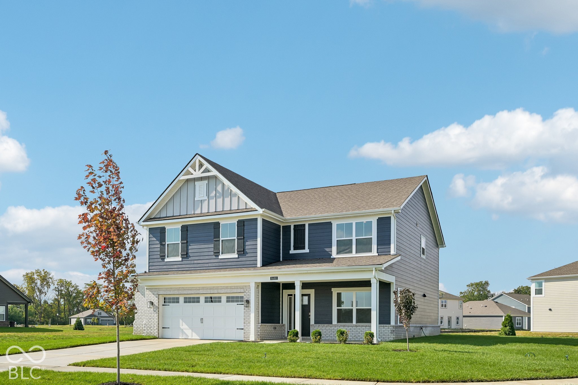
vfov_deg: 43.6
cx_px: 289
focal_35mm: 30
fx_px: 482
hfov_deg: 61.9
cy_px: 192
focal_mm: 30
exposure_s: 1/500
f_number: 8
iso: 100
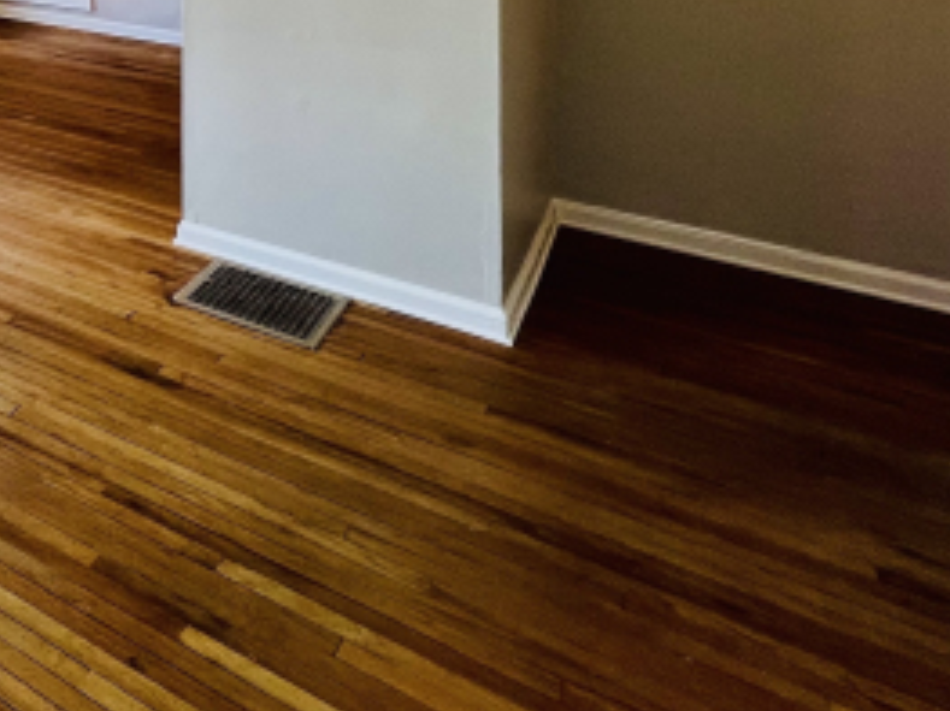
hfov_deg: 40.8
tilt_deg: -2.1
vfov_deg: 33.7
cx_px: -161
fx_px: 905
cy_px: -166
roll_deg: +0.3
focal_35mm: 33
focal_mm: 1.57
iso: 80
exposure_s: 1/120
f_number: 1.8
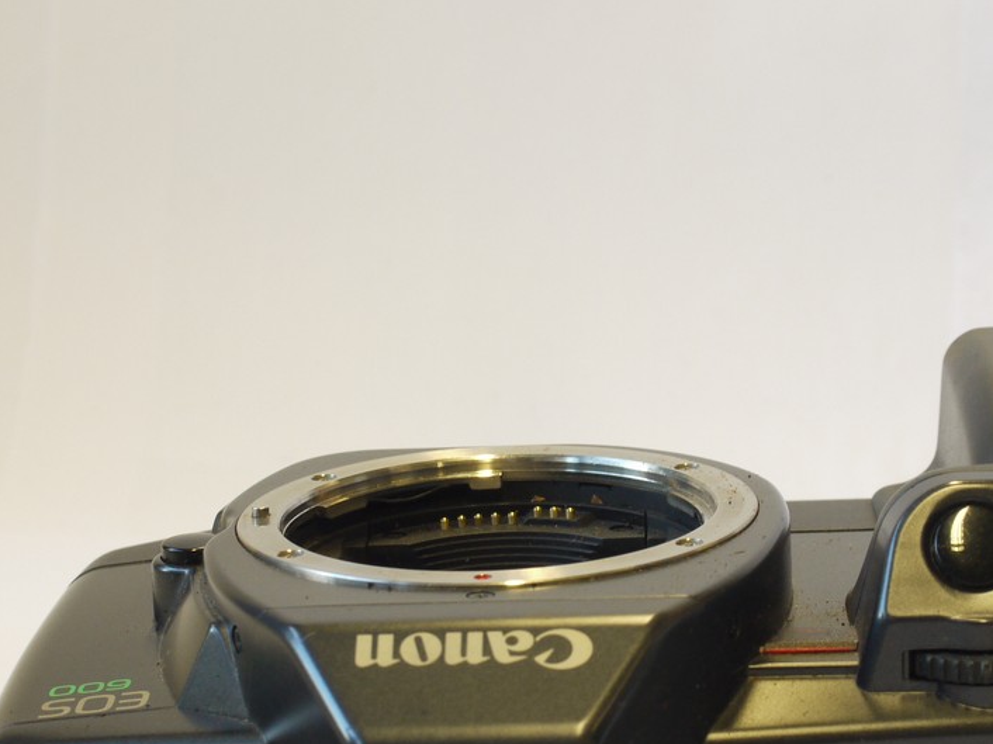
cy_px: 495
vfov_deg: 14.5
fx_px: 2925
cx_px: 568
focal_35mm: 102
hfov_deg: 19.3
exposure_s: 1/15
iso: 400
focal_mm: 30
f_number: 8
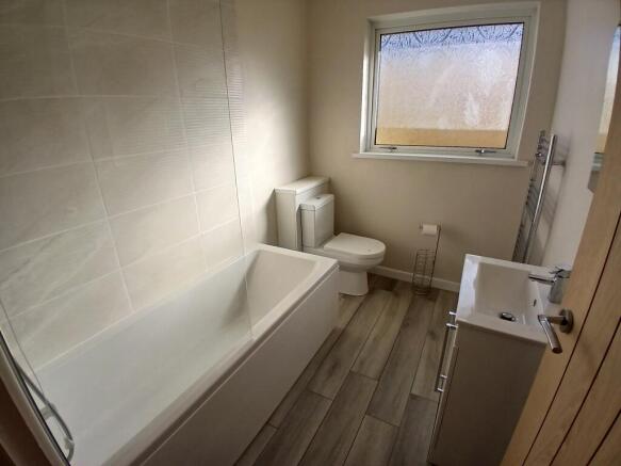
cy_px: 233
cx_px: 310
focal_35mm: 17
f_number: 2.2
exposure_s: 1/411
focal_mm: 1.4
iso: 50
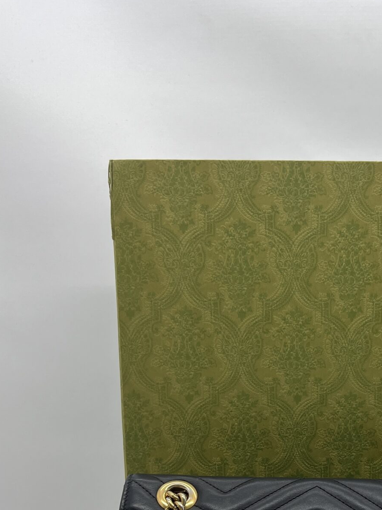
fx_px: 824
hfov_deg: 25.6
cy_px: 531
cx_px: 313
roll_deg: -0.4
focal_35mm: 56
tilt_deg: -10.5
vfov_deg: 31.3
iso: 32
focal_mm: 5.7
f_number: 1.5
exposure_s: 1/143
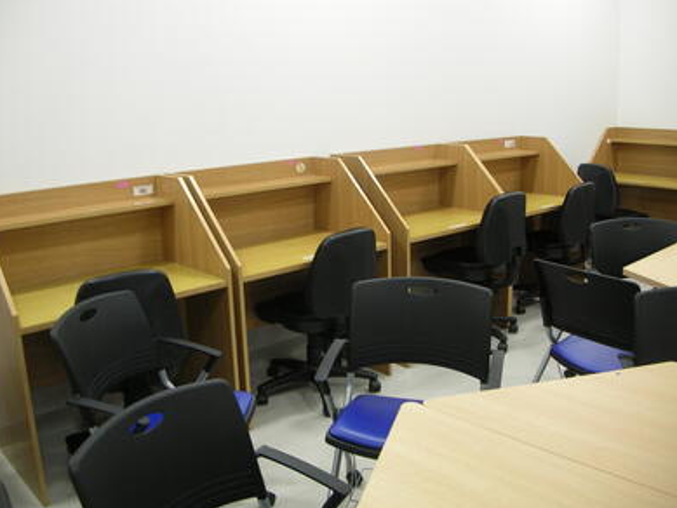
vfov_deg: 39.7
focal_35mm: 36
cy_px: 257
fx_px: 704
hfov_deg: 51.3
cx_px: 331
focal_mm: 5.8
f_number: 2.8
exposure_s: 1/12.1
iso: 50
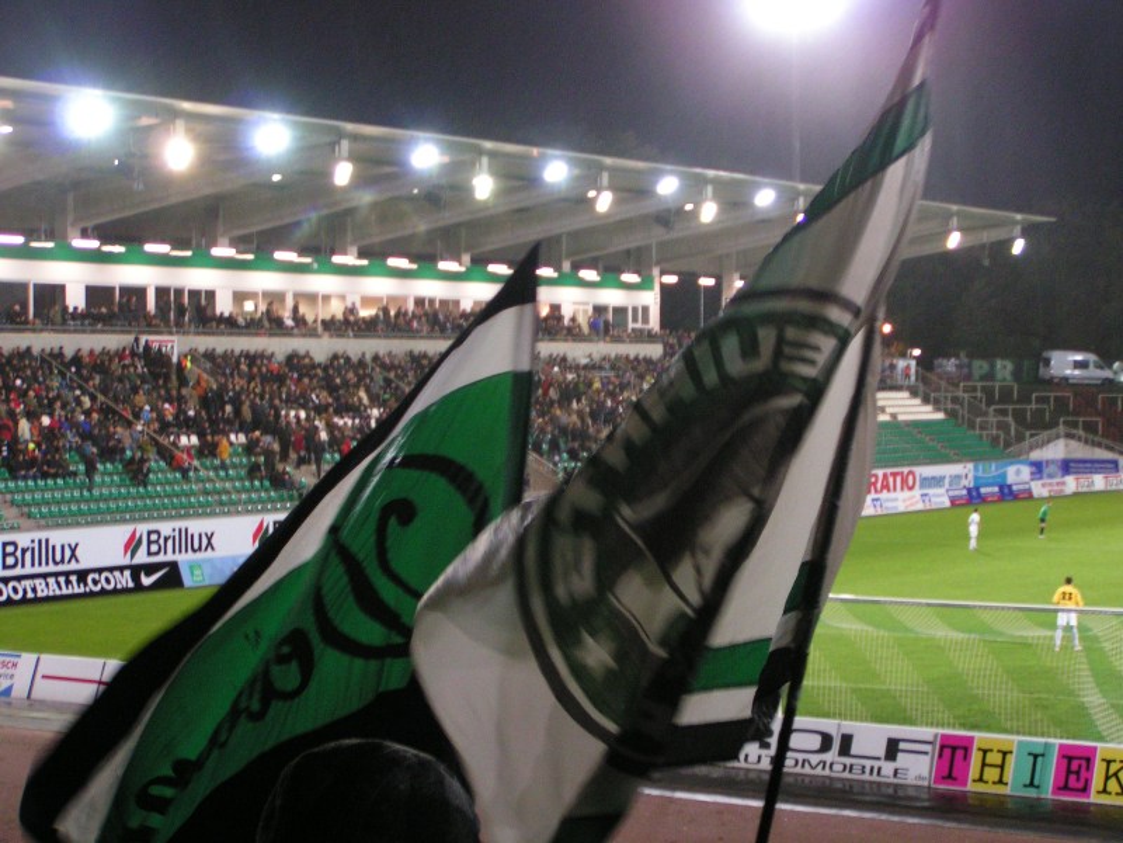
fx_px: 2336
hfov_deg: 27.0
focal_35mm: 72
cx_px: 562
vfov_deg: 20.4
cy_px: 422
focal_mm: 11
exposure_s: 1/25
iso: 200
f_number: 3.2
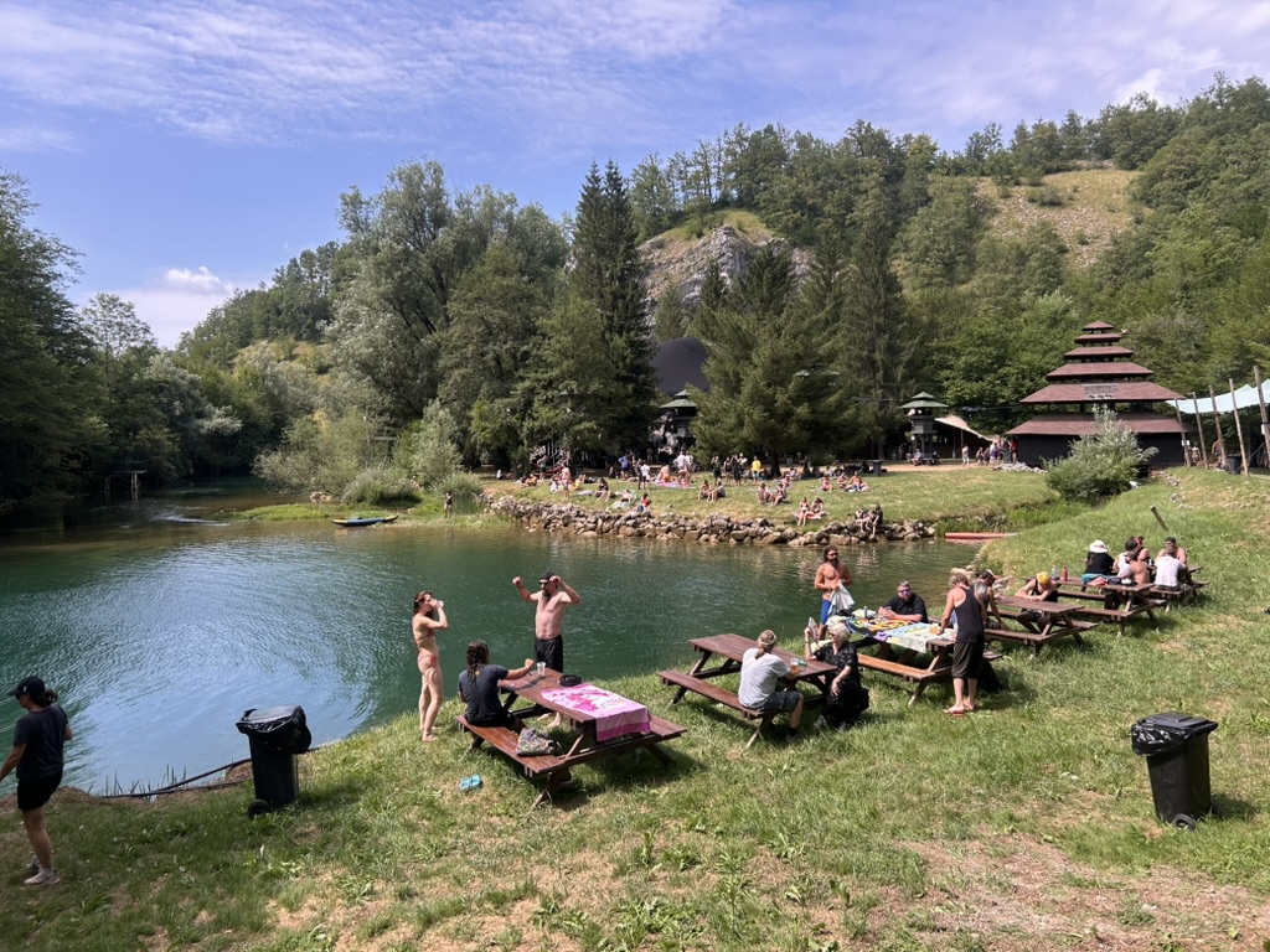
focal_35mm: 26
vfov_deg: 53.1
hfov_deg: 67.3
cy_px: 476
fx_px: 954
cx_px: 635
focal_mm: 5.7
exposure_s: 1/2045
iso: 50
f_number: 1.5
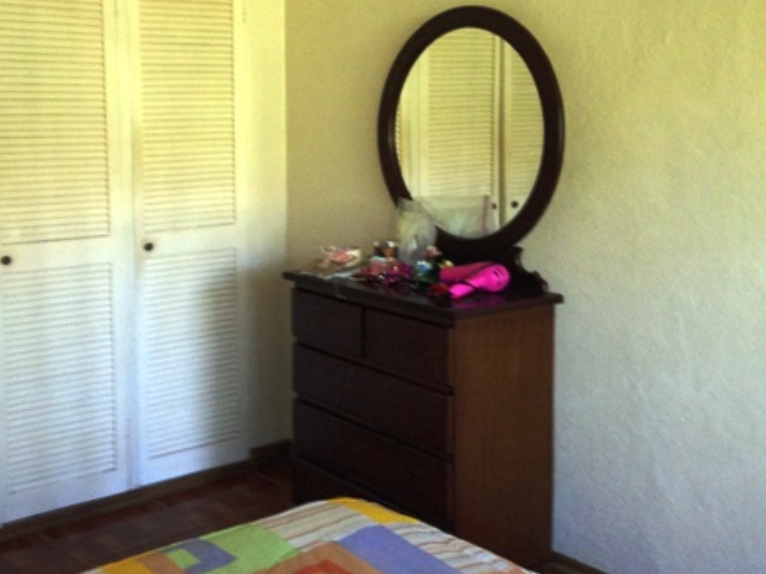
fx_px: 1084
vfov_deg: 29.6
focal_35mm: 49
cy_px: 231
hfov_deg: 38.6
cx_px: 274
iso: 160
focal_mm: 4.12
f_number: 2.4
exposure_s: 1/20
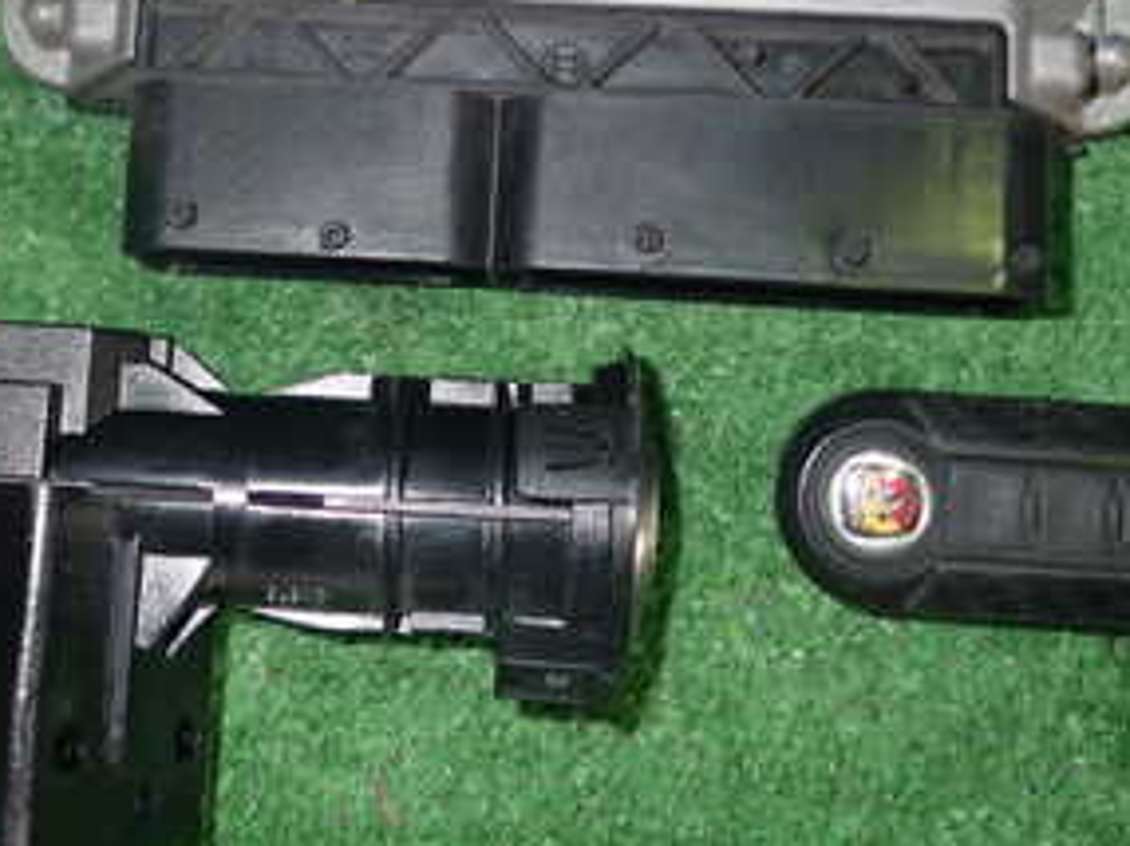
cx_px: 435
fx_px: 2055
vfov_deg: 22.8
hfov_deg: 30.6
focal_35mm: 63
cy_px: 134
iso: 200
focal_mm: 5.4
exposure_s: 1/30
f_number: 6.3
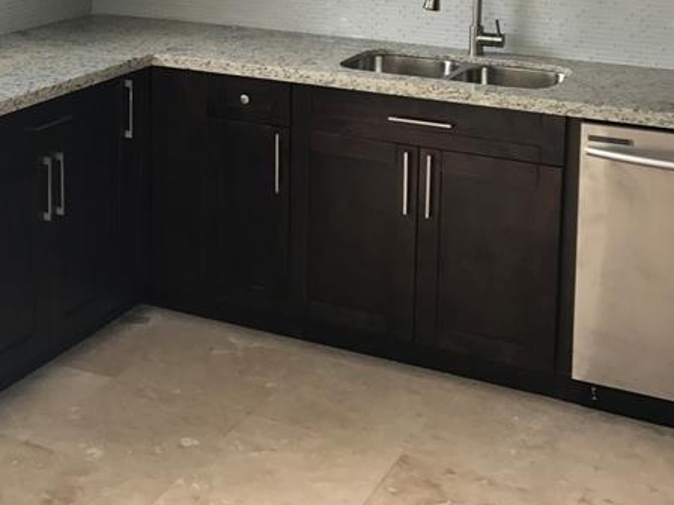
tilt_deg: -5.8
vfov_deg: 21.9
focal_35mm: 64
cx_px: 156
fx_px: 1246
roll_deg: +0.0
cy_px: -30
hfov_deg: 29.7
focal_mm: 3.99
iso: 25
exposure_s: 1/60
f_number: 1.8
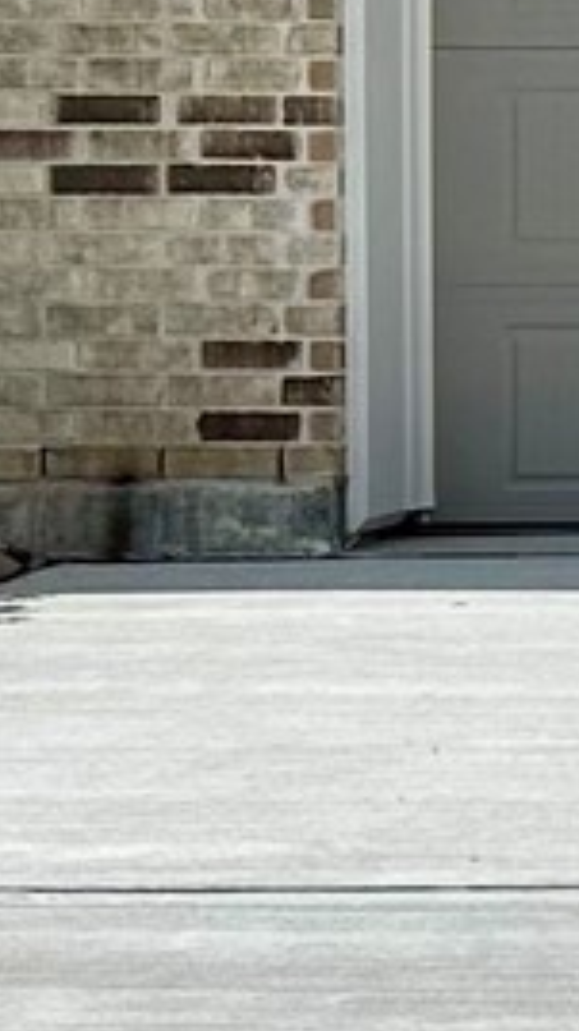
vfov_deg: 10.8
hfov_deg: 5.3
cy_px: 123
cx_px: 2450
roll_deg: +0.2
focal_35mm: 199
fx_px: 5440
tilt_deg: +1.1
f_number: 1.78
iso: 80
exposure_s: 1/8929
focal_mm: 6.86
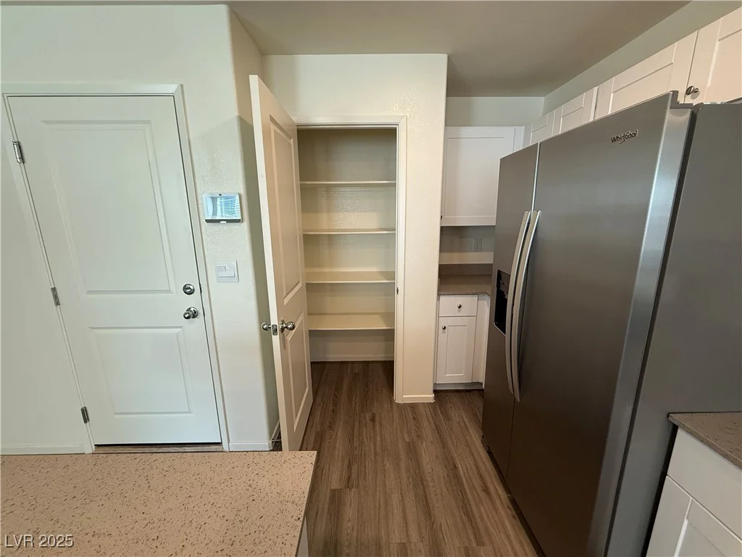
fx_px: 300
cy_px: 278
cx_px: 371
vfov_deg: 85.7
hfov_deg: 102.1
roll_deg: +0.4
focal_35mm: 14
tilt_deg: -12.5
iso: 250
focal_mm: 2.22
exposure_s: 1/120
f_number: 2.2
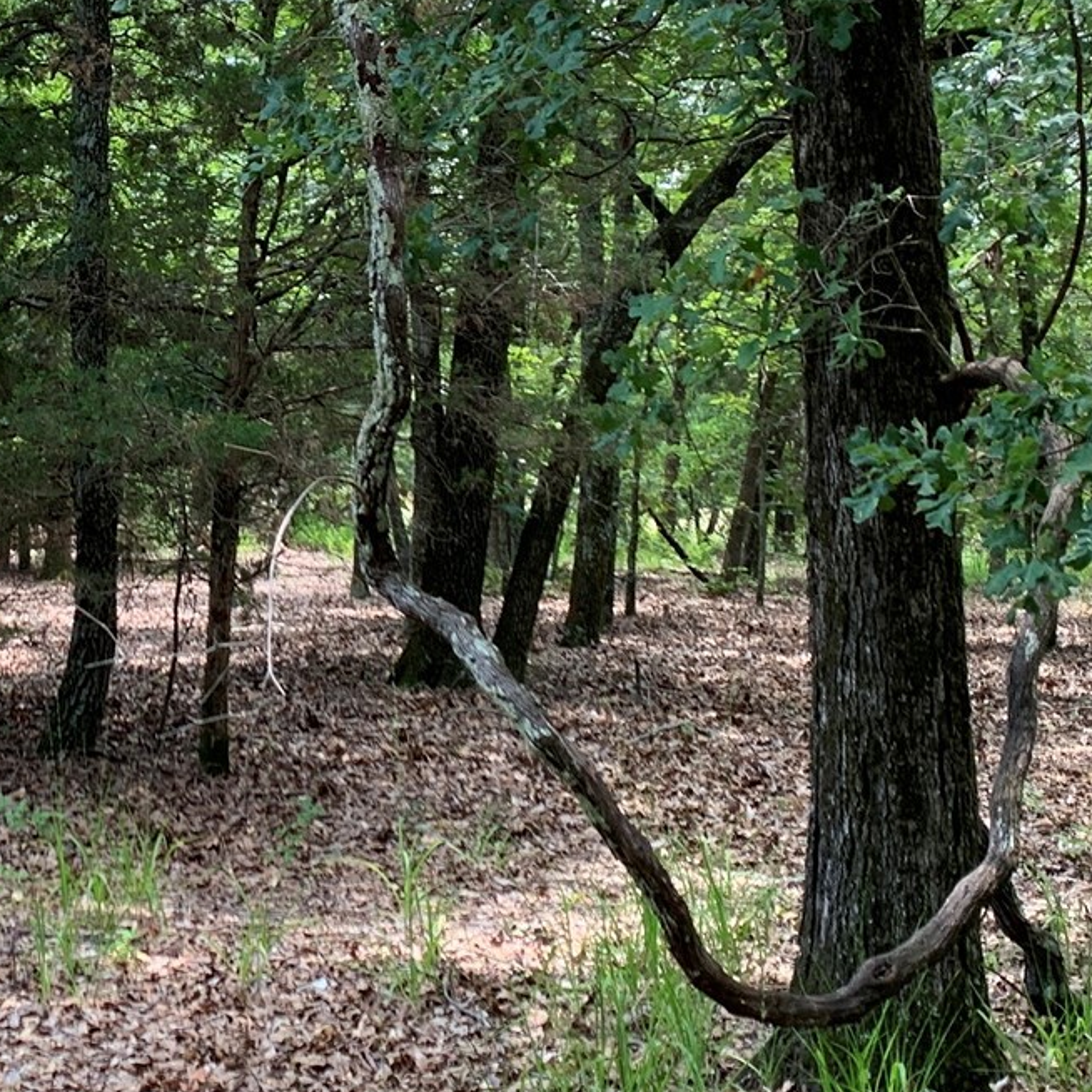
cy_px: 284
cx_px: 83
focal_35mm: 72
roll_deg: -1.9
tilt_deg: +7.1
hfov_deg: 23.3
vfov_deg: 23.8
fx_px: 2570
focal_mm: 4.25
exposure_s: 1/122
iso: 32
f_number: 1.8
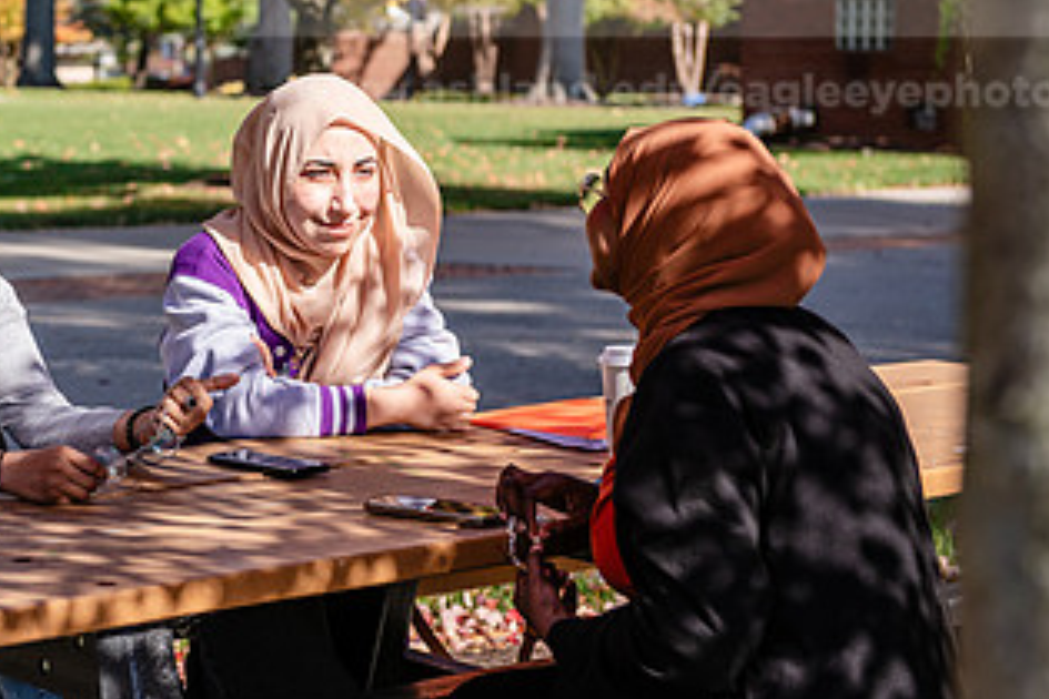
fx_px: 3001
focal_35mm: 103
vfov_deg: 13.2
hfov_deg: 19.5
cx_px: 143
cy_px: 161
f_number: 3.5
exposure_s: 1/640
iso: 100
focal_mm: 56
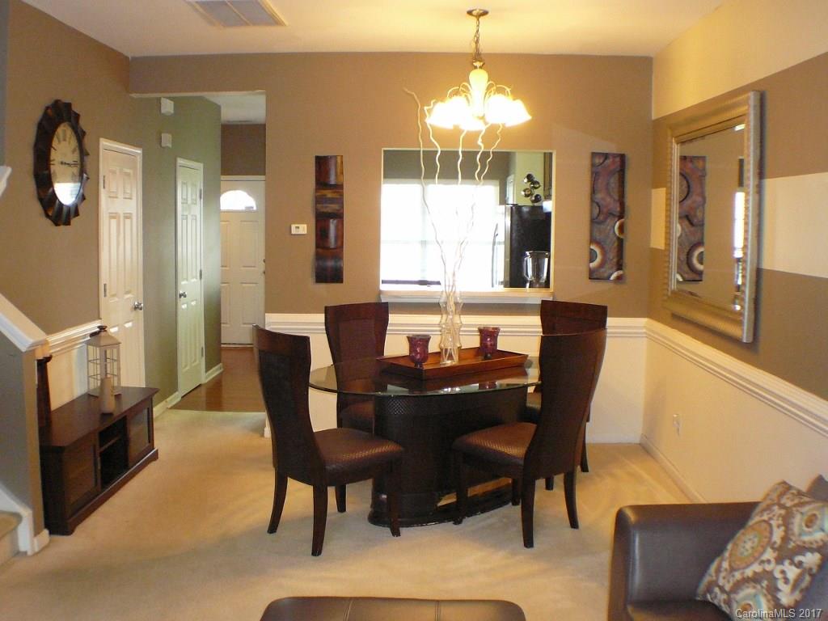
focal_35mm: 49
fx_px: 1172
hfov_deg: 38.9
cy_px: 310
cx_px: 414
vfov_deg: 29.7
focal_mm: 7.3
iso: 400
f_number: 3.4
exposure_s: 1/30
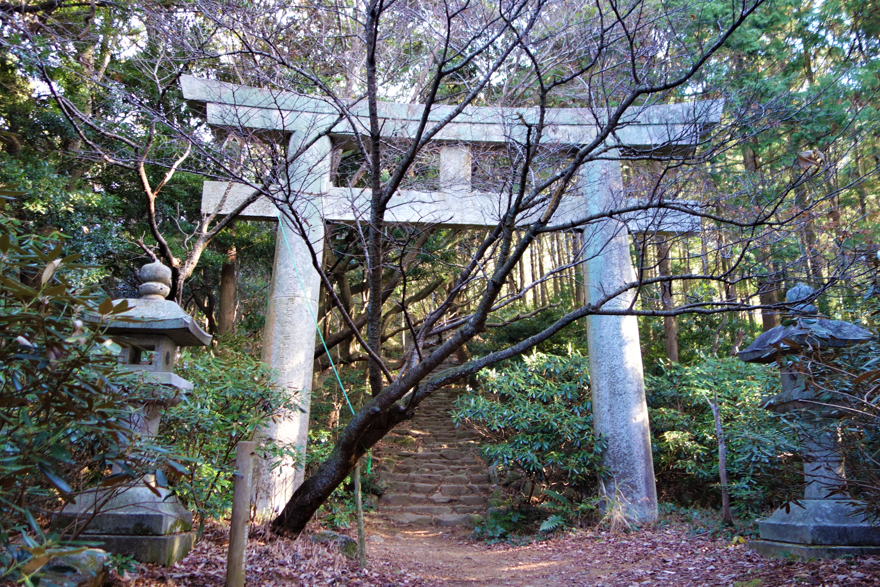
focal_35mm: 29
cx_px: 436
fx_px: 709
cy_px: 298
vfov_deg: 45.0
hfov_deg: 63.7
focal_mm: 10.4
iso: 160
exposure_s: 1/100
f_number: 1.8
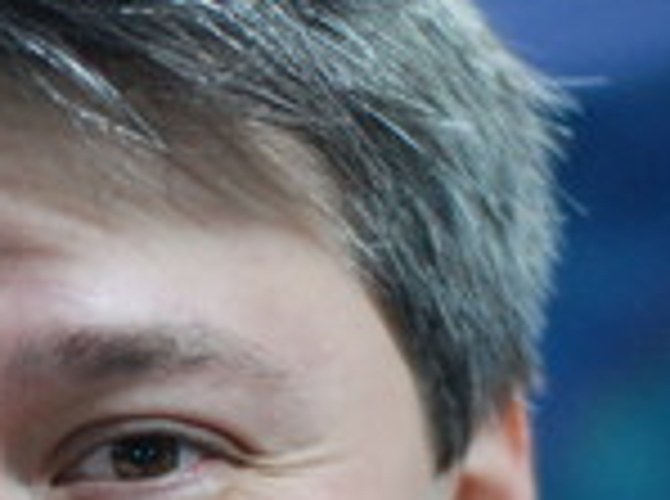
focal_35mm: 175
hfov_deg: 11.1
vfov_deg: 8.4
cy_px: 586
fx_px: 3379
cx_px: -103
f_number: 1.4
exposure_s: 1/40
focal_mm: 30
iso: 800
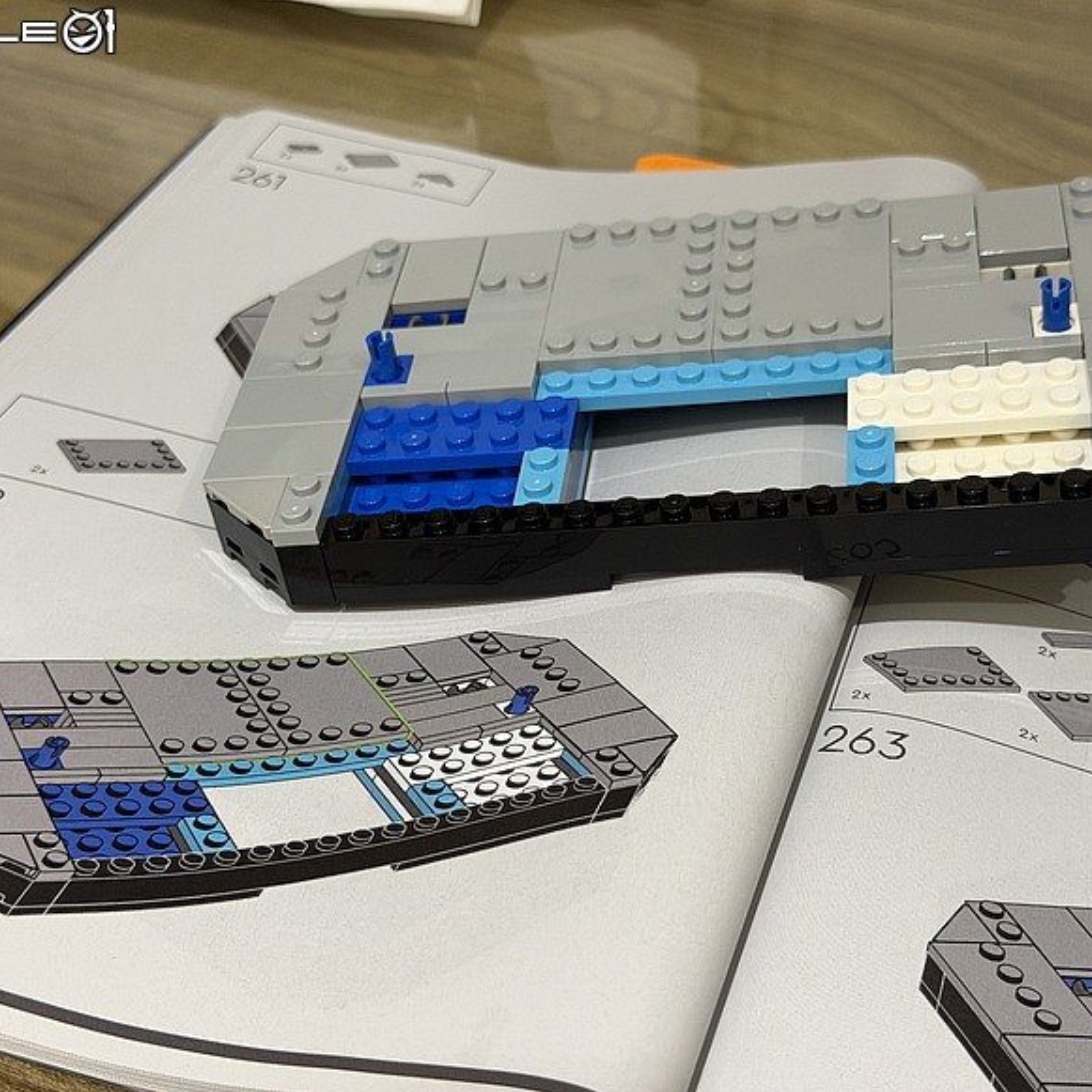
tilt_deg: -39.2
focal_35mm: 57
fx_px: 2034
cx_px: 579
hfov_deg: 30.0
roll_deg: -0.8
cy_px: 548
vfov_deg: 30.0
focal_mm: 6.76
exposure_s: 1/60
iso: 250
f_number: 1.78
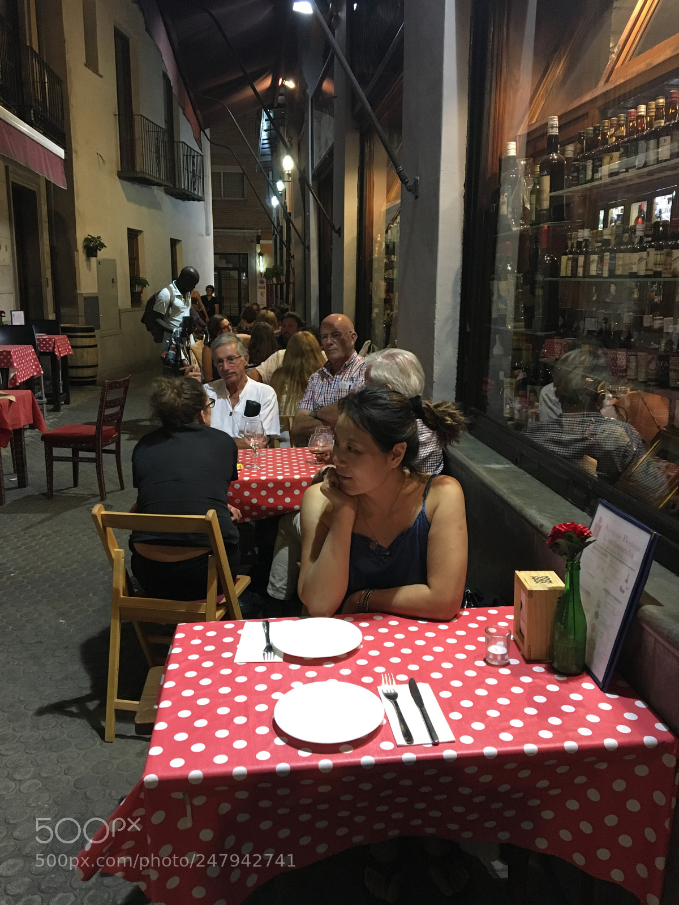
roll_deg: -0.5
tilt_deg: -12.1
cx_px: 340
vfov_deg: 61.7
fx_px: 758
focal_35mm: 29
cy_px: 452
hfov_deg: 48.2
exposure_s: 1/20
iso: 200
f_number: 2.2
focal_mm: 4.15
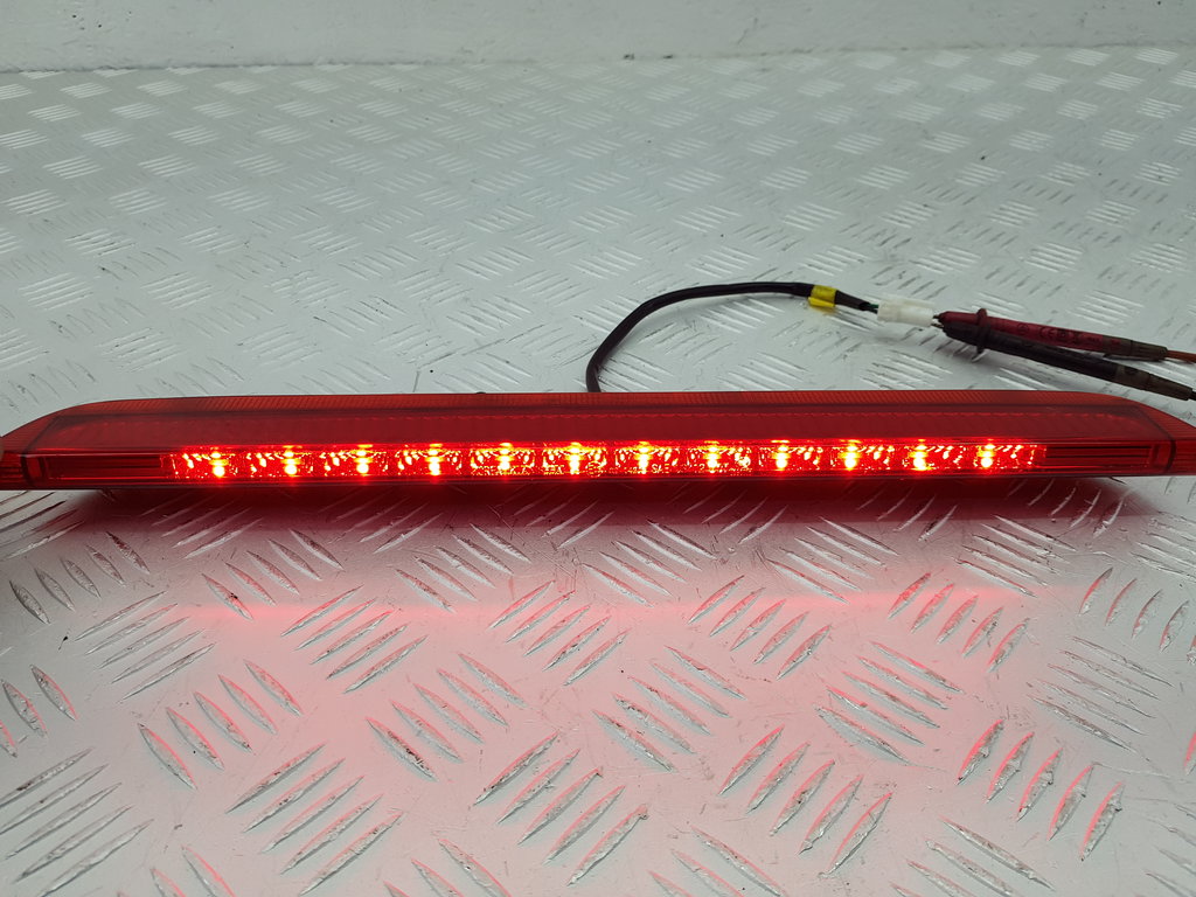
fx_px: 898
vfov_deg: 53.1
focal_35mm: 26
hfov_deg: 67.3
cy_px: 448
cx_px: 598
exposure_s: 1/164
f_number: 1.7
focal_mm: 4.2
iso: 40
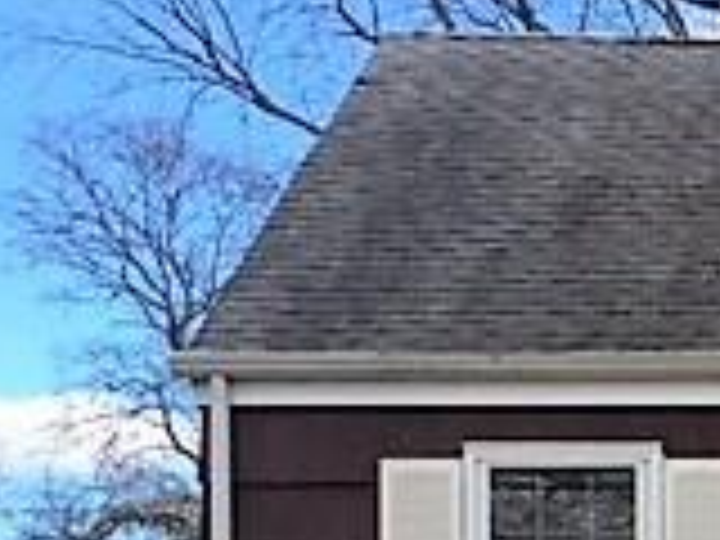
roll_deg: +0.8
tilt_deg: +3.3
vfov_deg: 12.4
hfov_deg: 15.3
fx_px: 2413
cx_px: 1170
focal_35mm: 116
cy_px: 716
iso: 25
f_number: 2.2
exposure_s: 1/516
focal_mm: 4.15
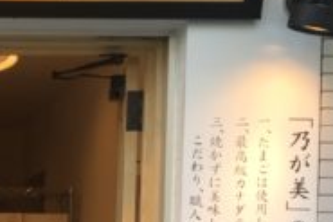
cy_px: 294
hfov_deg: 15.6
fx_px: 1100
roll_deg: -0.9
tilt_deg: +0.2
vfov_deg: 11.2
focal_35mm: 119
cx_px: -194
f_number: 2.2
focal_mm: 4.15
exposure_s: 1/120
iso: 32
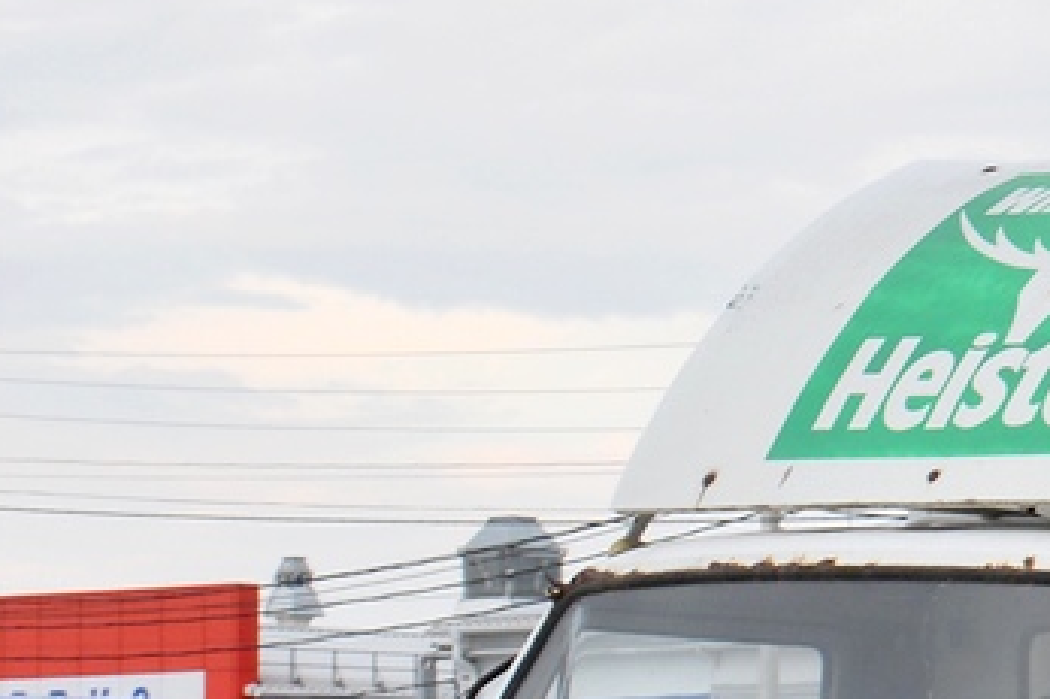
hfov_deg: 11.9
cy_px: 747
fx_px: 4839
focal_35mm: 166
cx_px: 1531
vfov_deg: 8.2
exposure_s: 1/200
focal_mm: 32
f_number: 7.1
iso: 200
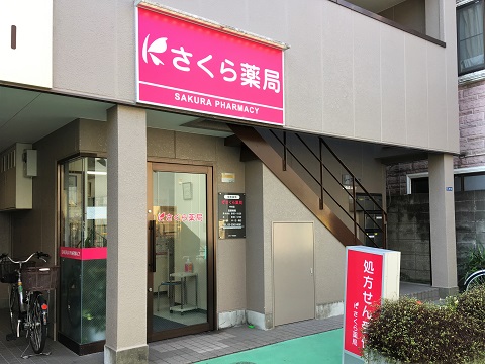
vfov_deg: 48.2
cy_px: 182
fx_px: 406
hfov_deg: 61.7
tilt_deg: +2.1
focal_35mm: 29
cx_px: 242
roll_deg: +0.7
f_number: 2.2
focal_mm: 4.15
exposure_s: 1/120
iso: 40
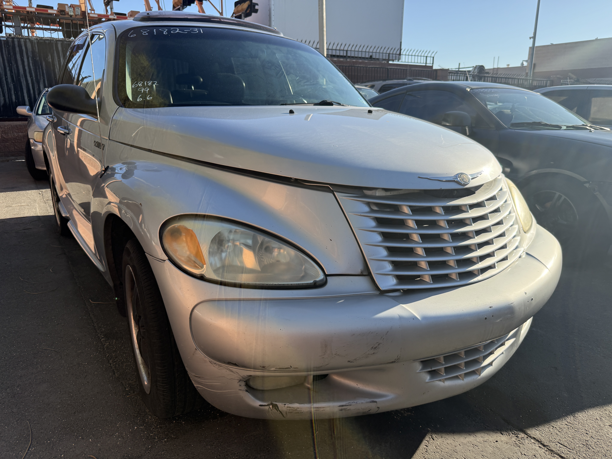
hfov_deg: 71.6
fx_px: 424
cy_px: 230
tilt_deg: -15.3
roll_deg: -0.4
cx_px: 306
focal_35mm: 24
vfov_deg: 56.8
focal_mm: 6.76
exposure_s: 1/3021
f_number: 1.78
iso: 100
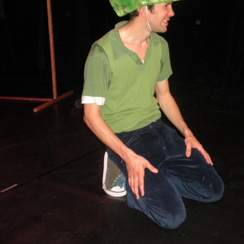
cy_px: 100
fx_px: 399
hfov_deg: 33.7
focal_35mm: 50
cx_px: 162
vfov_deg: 33.9
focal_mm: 6.3
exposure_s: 1/60
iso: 400
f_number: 3.5
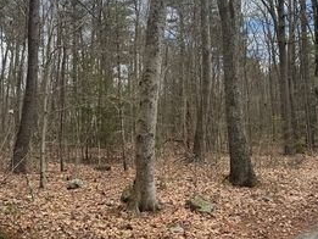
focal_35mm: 46
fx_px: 423
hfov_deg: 41.2
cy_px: 79
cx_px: 167
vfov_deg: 31.3
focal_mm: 6.76
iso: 80
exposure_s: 1/1923
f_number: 1.78
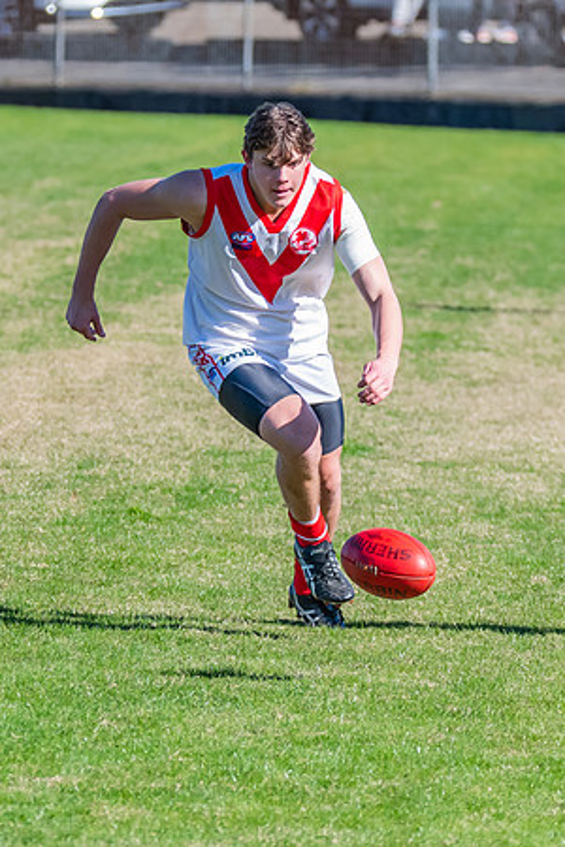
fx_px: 14092
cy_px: 374
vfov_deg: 3.4
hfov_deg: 2.3
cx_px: 197
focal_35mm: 599
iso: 800
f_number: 8
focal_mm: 260
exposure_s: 1/1600
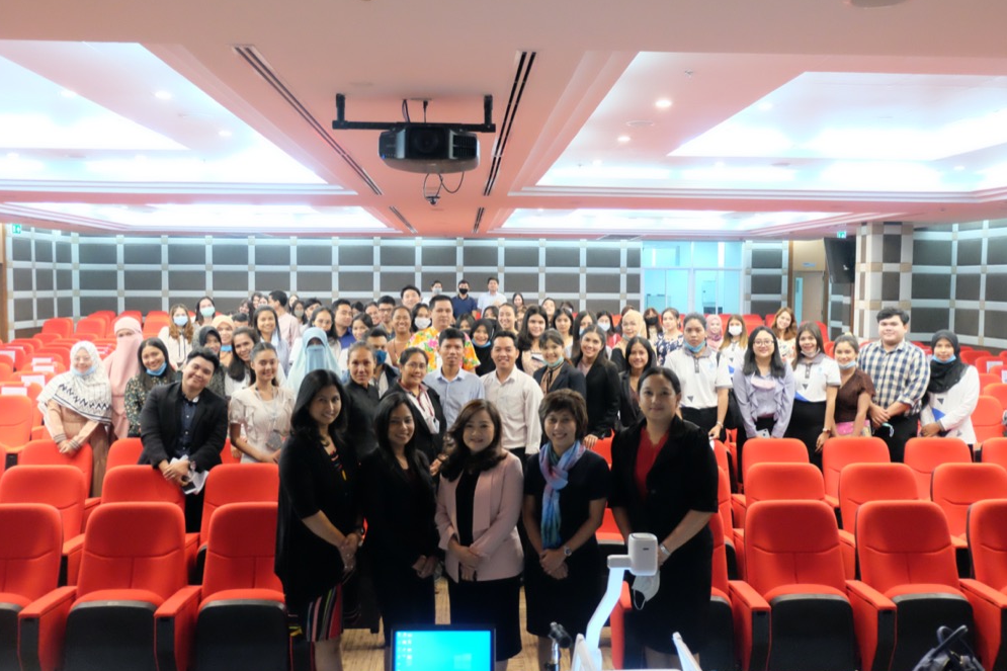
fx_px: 867
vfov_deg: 42.3
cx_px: 493
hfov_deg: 60.3
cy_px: 333
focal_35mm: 31
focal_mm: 20.1
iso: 6400
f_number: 3.8
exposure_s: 1/90
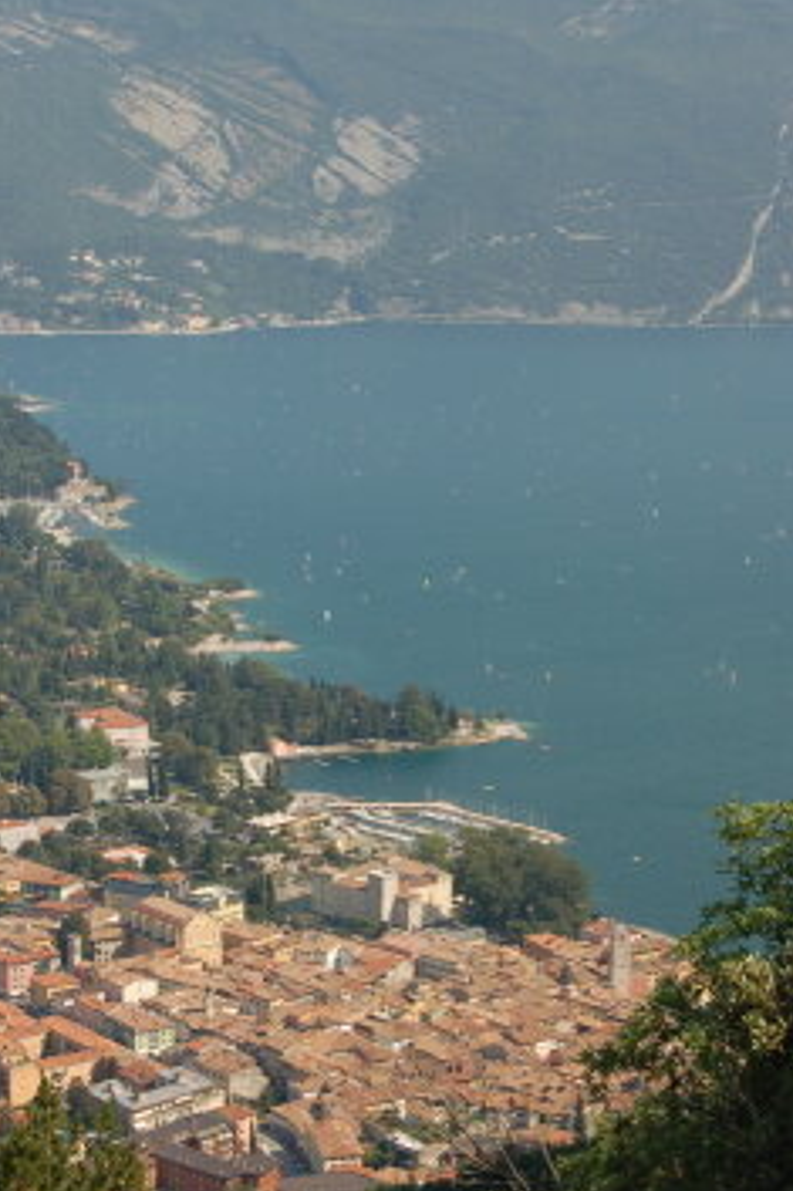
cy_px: 665
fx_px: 3094
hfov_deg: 14.6
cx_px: 435
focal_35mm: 94
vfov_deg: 21.8
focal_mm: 55
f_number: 10
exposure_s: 1/250
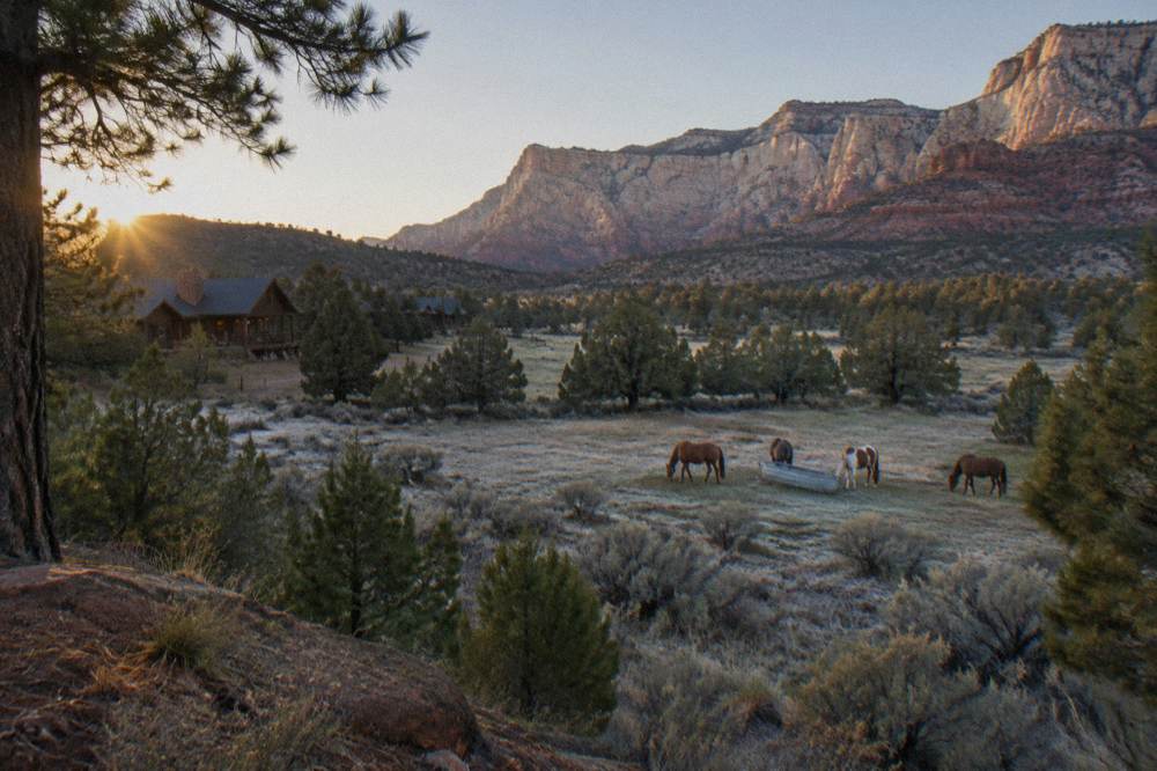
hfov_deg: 48.5
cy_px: 386
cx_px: 578
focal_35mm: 40
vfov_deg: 33.4
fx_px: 1285
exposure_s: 1/160
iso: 640
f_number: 11
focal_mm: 40
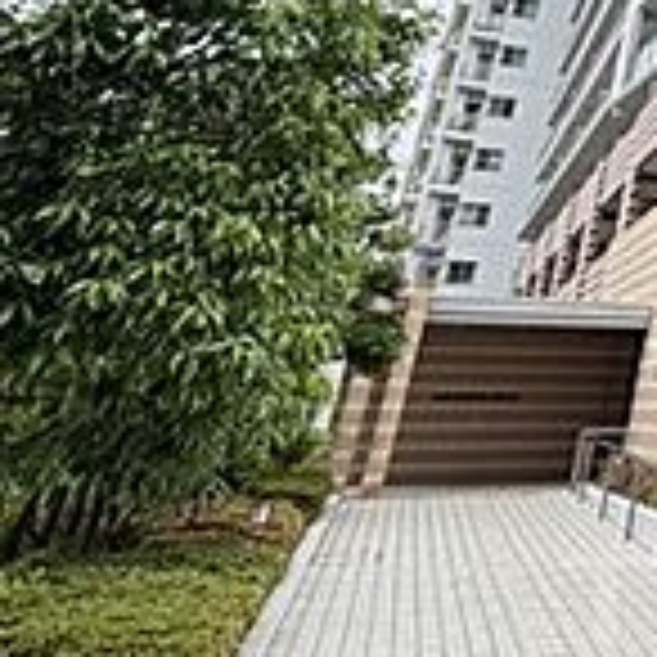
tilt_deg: +26.3
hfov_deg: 23.5
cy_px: -122
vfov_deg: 29.1
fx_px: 1095
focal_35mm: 51
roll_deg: -0.4
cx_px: 1080
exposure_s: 1/121
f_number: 2.2
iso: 50
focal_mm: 2.22
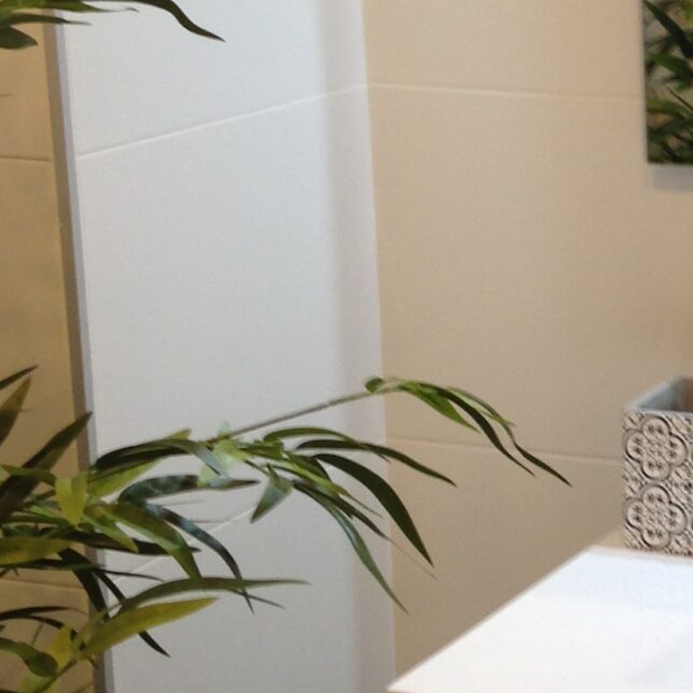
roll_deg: +1.6
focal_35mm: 116
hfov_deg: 14.3
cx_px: 930
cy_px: 341
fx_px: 2627
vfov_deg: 15.0
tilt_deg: -13.9
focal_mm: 4.12
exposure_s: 1/24
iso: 50
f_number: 2.4
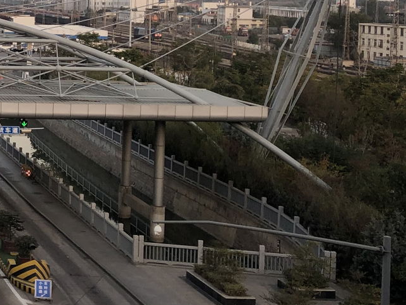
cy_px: 55
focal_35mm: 84
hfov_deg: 20.1
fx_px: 985
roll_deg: -1.1
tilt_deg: -3.3
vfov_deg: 17.4
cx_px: -199
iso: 20
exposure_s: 1/128
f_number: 1.8
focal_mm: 4
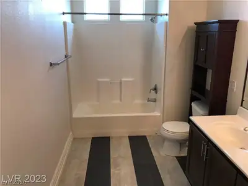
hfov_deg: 63.4
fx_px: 201
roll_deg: +0.1
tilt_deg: -15.0
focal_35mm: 28
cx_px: 124
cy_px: 93
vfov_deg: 49.7
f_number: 1.8
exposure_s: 1/30
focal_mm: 3.99
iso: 32
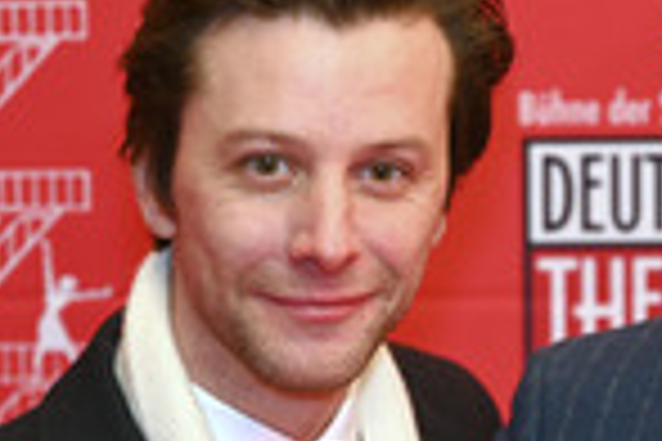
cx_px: 547
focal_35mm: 230
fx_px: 4229
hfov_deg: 8.9
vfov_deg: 6.0
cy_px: 410
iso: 1250
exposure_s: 1/125
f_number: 2.8
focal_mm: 75
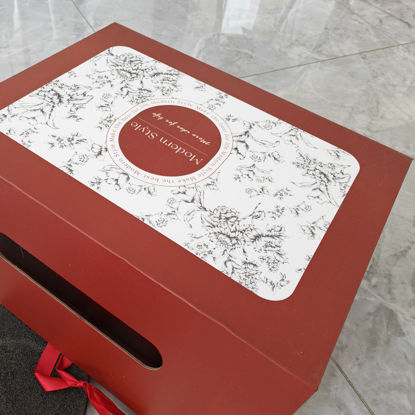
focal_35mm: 29
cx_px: 156
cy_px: 211
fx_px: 393
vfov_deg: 55.6
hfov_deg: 55.0
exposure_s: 1/50
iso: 320
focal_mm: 6.67
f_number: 1.95
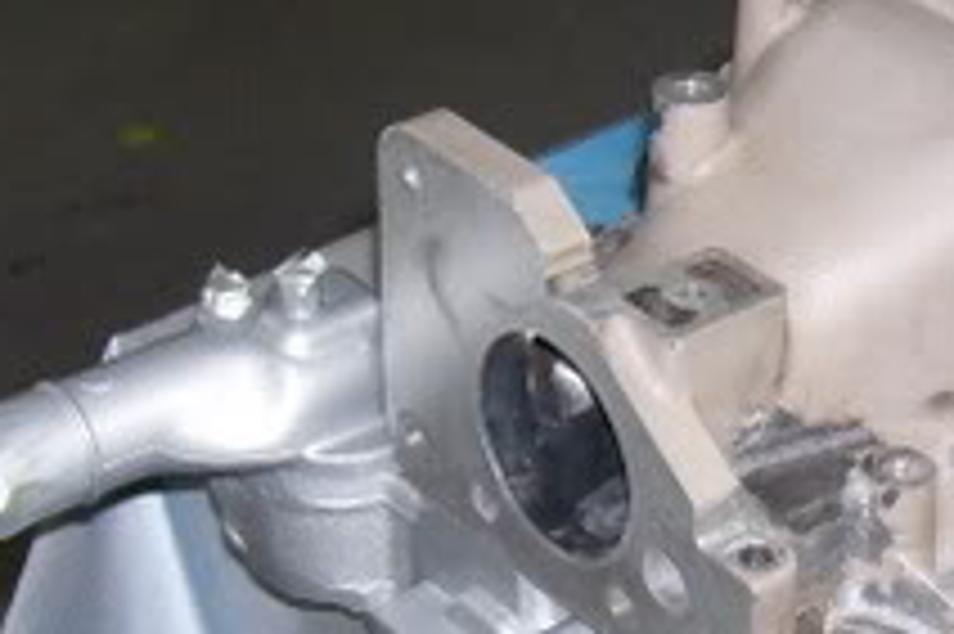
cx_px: 837
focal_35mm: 107
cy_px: 391
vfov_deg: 12.8
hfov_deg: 18.8
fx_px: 2833
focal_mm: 5.6
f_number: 2.7
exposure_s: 1/60
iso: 80
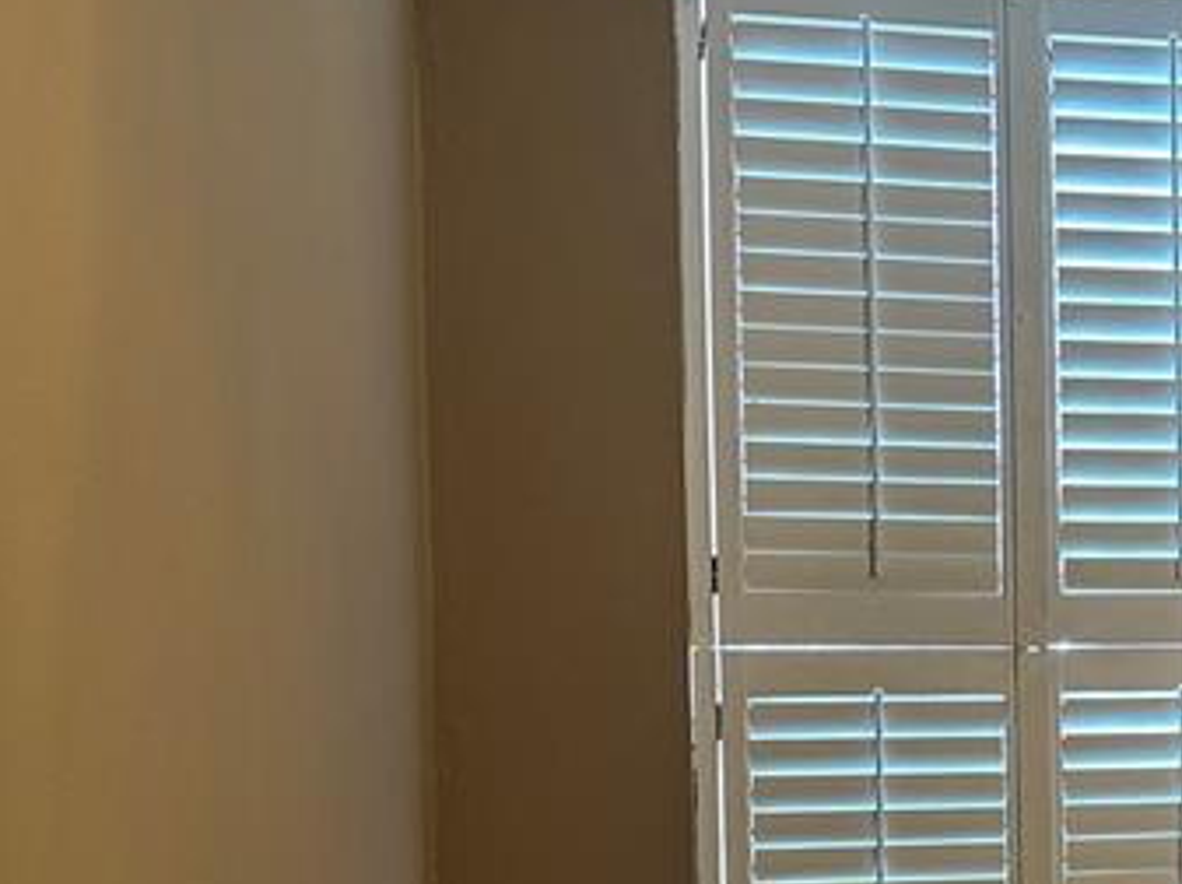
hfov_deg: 23.4
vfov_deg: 19.9
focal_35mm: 73
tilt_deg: -3.9
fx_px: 2490
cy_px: 740
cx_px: 1561
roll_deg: -0.1
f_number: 1.78
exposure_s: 1/60
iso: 160
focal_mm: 6.86
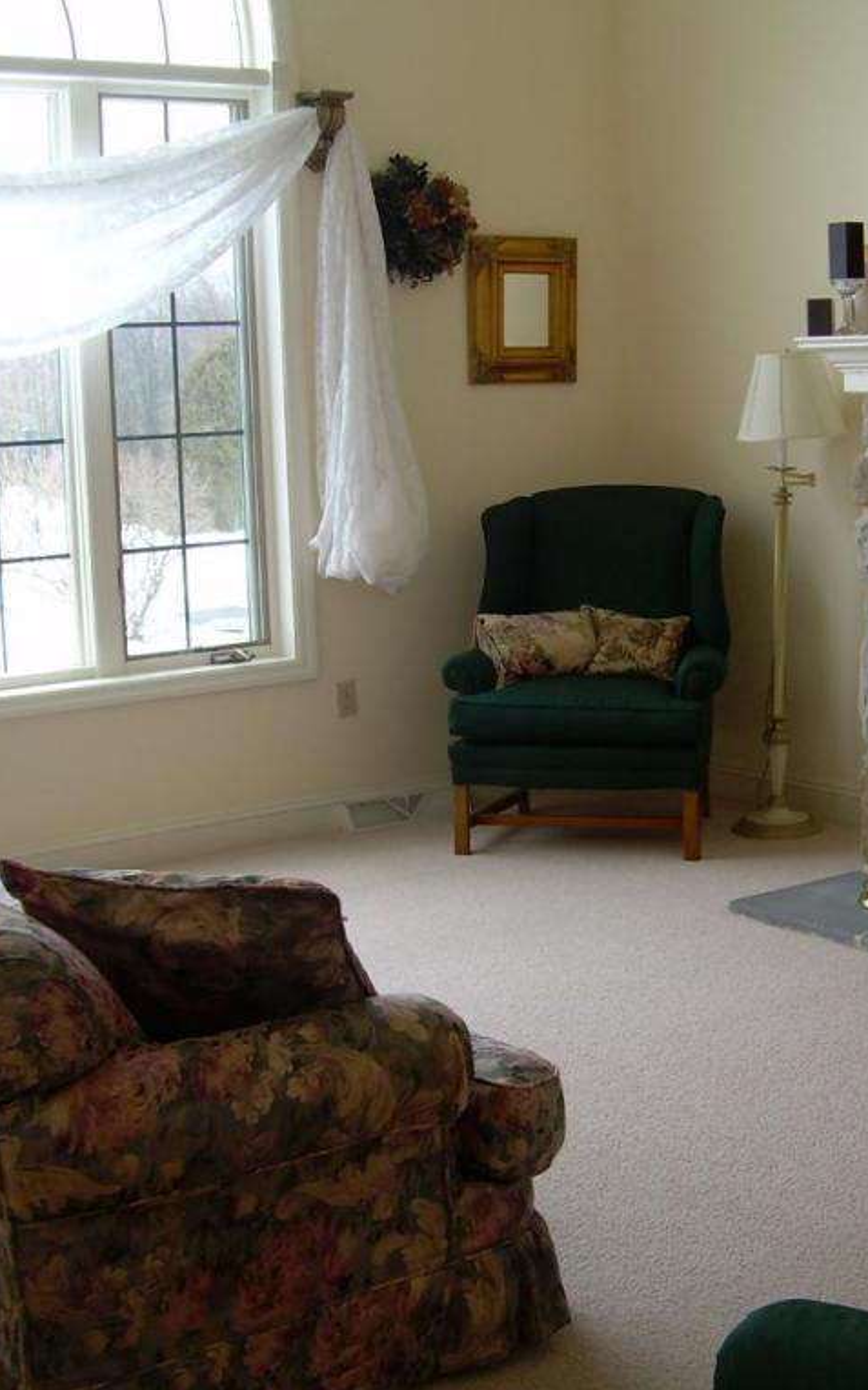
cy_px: 695
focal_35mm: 54
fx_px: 2045
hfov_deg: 23.8
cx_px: 622
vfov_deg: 37.5
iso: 50
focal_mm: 6.3
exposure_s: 1/55
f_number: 2.8
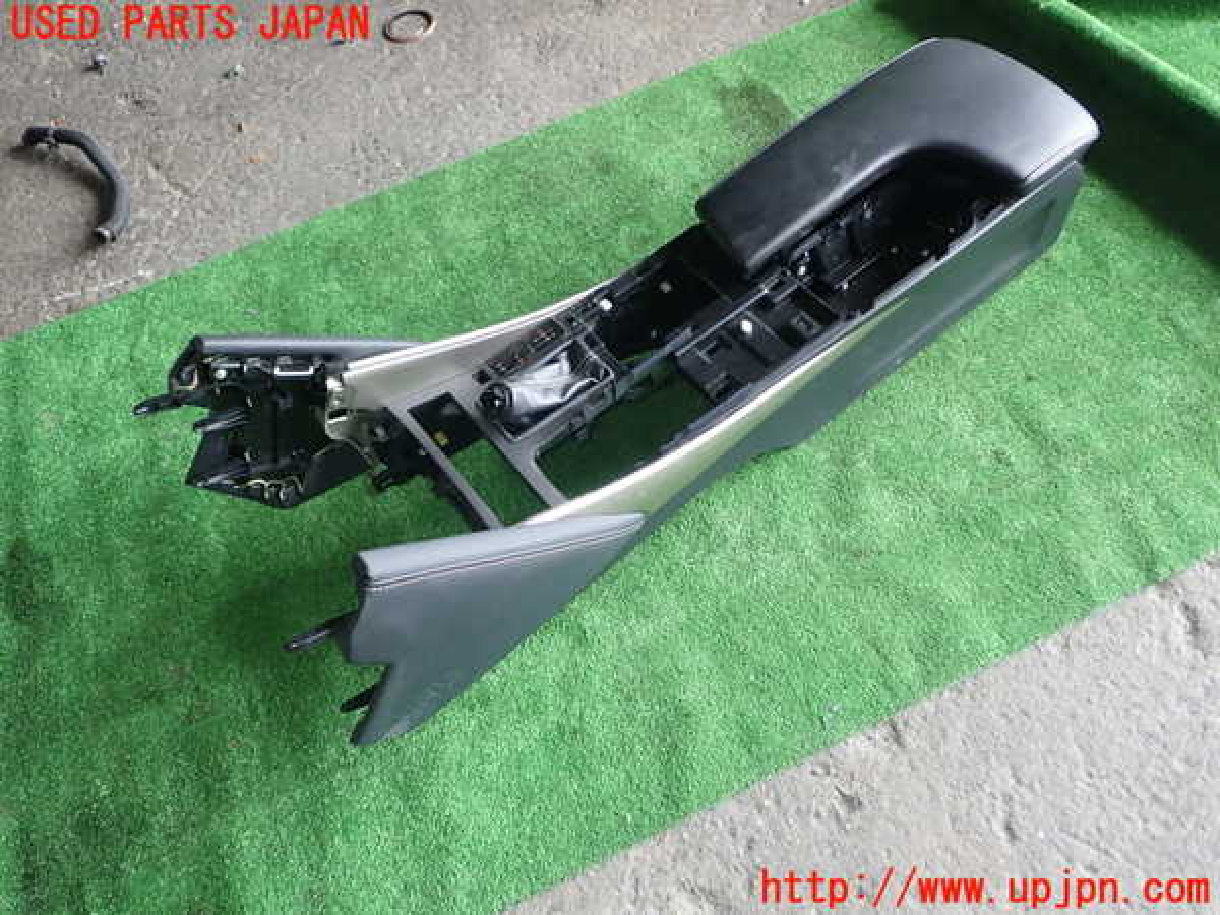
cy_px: 458
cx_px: 610
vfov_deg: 46.8
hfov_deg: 60.0
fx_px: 1057
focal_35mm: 30
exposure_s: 1/60
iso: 160
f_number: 2.3
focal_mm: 5.4
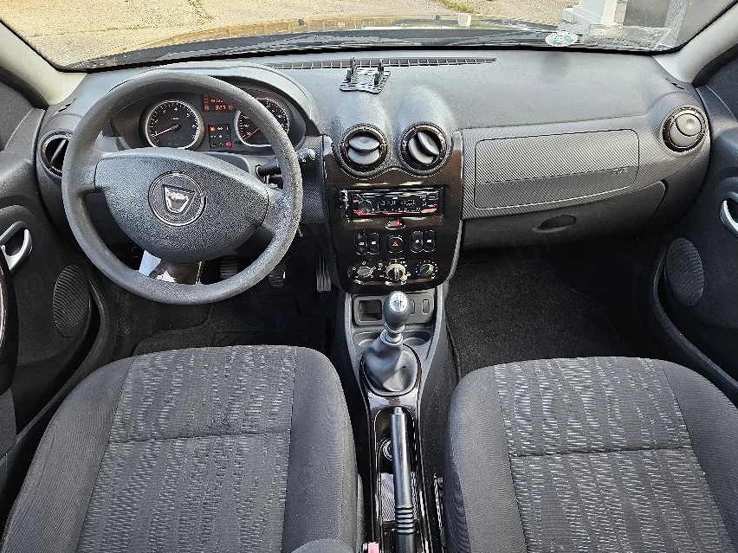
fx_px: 576
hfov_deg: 65.3
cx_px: 392
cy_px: 237
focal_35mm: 27
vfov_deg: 51.2
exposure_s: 1/101
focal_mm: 5.4
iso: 160
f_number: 1.8
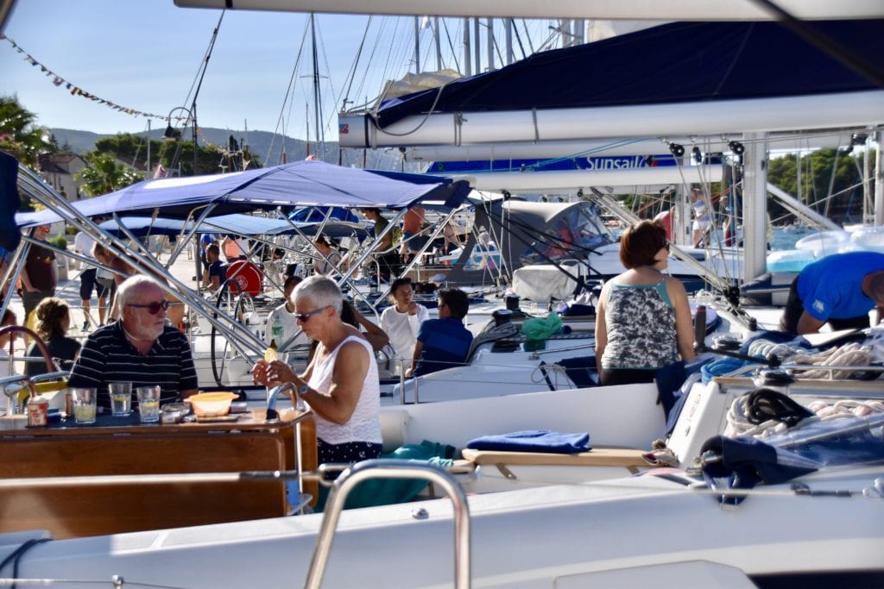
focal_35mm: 57
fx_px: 1400
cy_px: 294
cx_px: 442
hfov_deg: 35.0
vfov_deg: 23.8
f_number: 4.2
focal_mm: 38
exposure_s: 1/2500
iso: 200
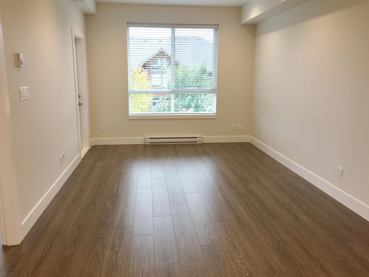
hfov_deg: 61.7
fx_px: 309
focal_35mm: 29
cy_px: 138
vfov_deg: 48.2
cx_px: 184
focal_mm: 4.15
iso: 40
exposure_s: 1/30
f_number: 2.2
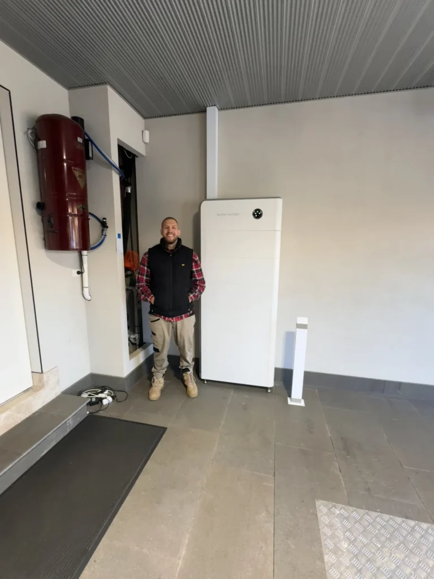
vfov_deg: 102.1
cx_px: 217
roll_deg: +0.0
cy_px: 290
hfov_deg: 85.7
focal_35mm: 14
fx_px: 234
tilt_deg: -8.5
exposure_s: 1/99
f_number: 2.2
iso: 125
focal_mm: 2.22
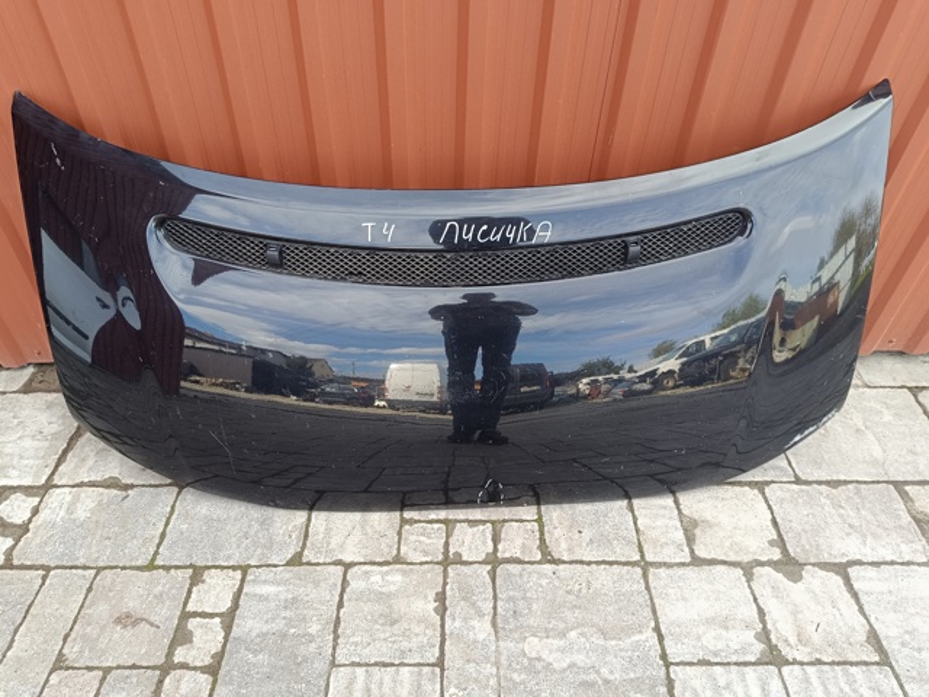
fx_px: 644
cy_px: 348
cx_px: 464
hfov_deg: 71.6
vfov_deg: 56.8
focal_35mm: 24
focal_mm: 5.59
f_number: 1.88
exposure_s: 1/102
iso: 52
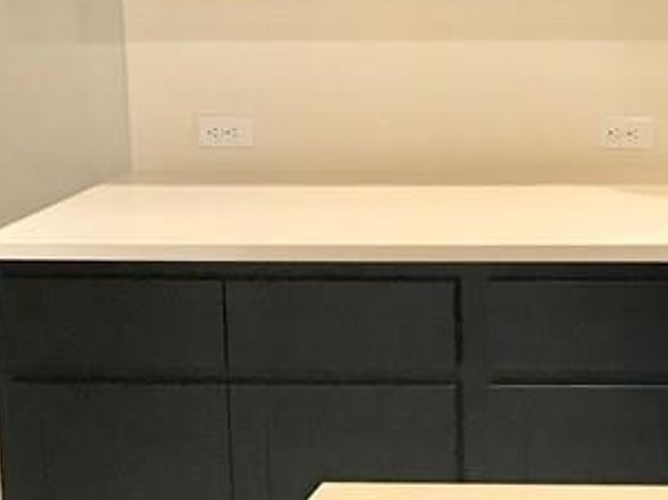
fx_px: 1832
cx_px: 801
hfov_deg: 19.5
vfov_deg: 15.4
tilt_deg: -7.2
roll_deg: +0.0
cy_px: 75
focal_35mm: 95
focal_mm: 3.99
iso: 40
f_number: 1.8
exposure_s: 1/24
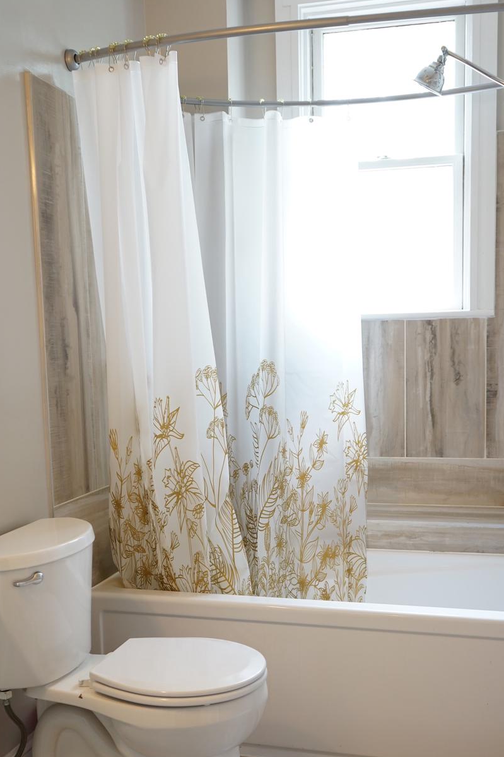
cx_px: 257
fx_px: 861
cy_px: 439
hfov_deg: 32.6
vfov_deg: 47.2
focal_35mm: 41
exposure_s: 1/60
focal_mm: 32
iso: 400
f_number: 4
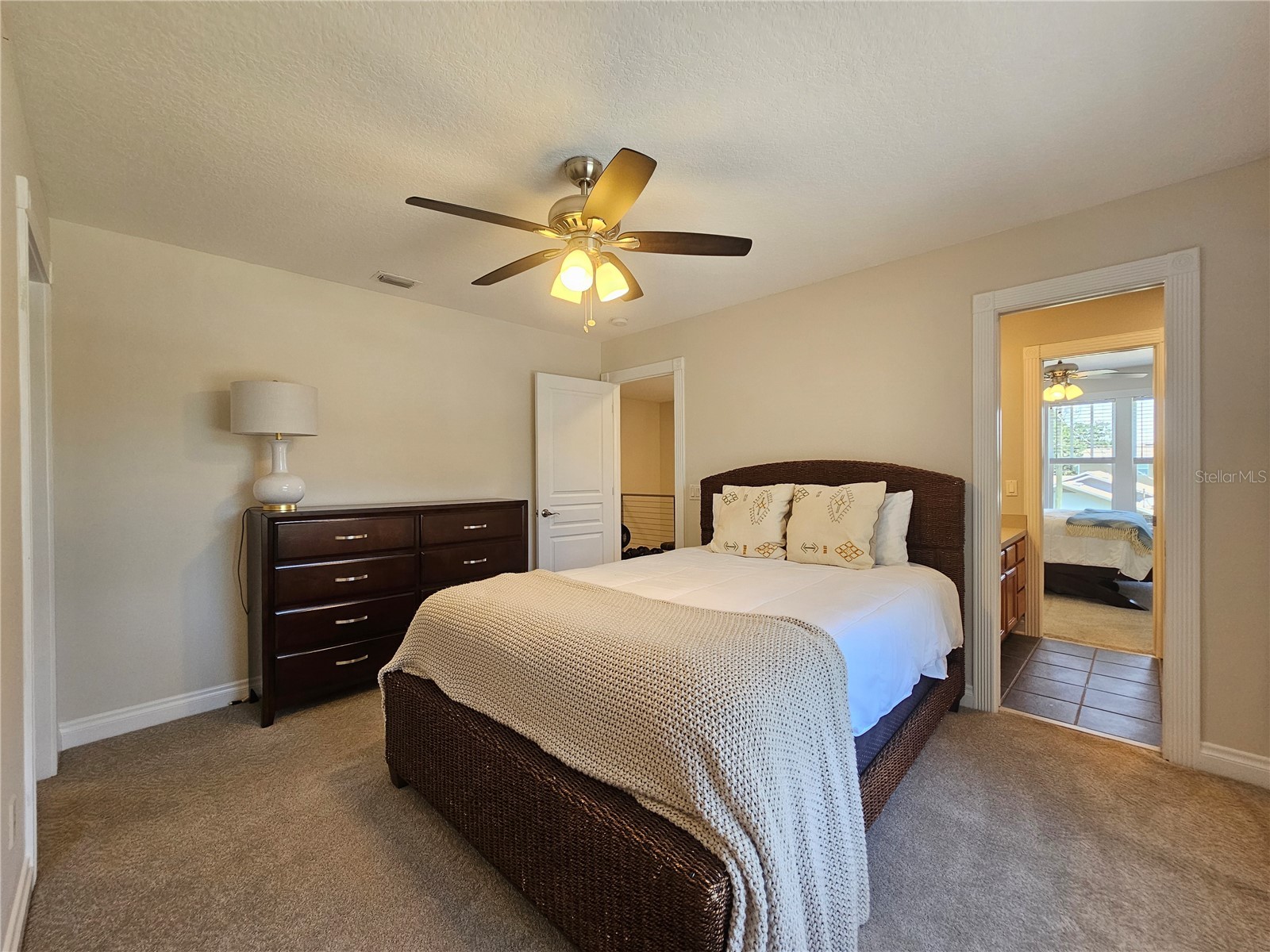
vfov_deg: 89.9
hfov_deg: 106.2
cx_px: 635
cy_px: 476
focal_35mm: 13
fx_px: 477
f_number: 2.2
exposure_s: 1/77.4
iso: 125
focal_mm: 2.2
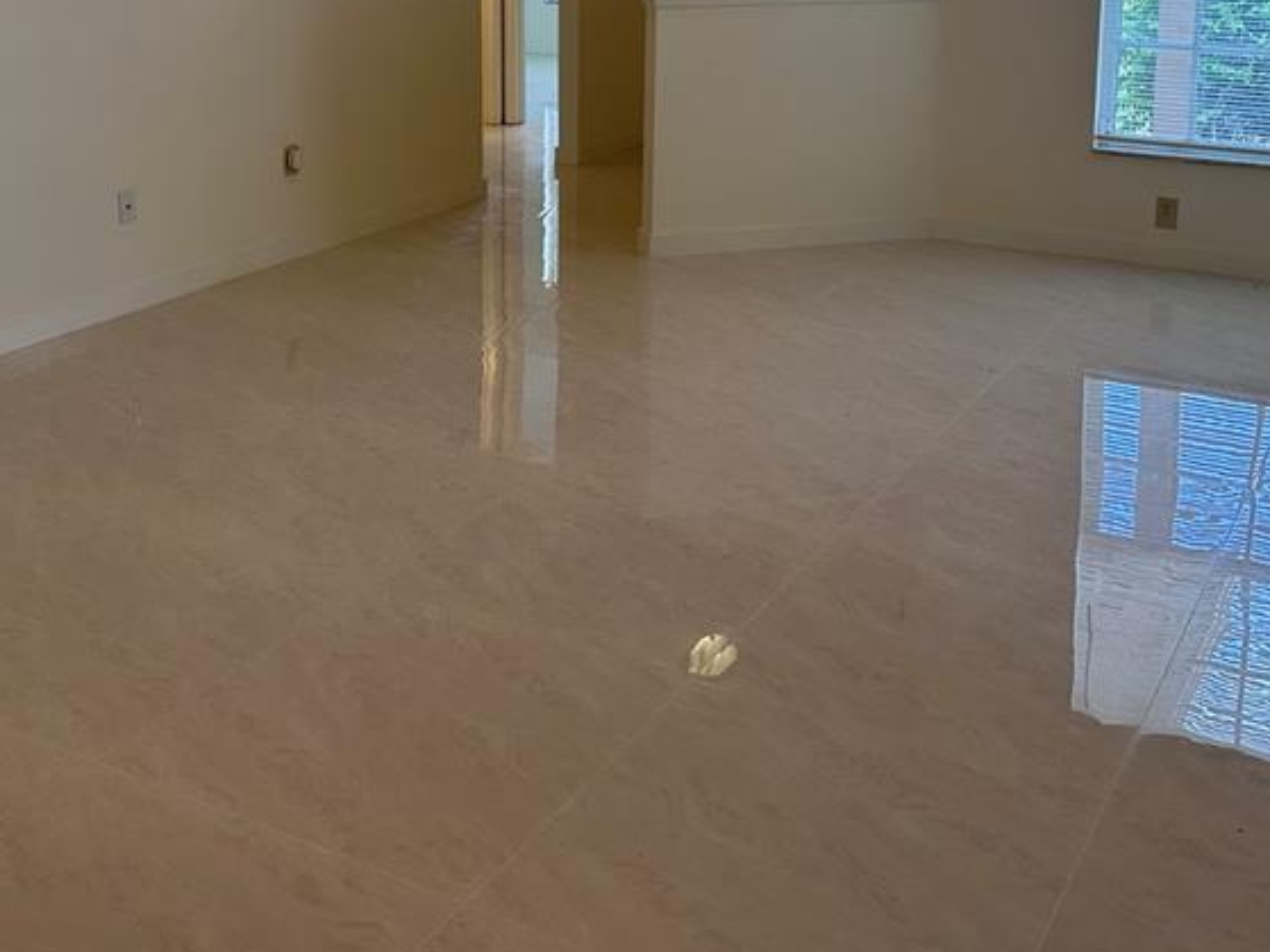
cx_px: 577
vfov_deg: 31.3
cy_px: 93
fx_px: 1614
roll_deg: -1.0
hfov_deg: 42.9
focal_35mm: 44
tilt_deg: -7.0
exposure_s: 1/161
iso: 80
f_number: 1.78
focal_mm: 6.86
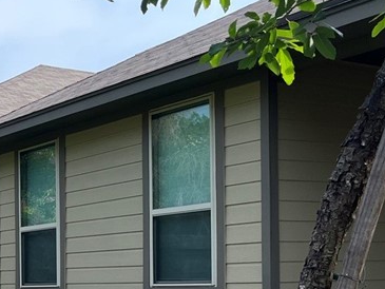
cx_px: -51
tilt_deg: +0.3
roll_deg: +0.8
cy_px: 281
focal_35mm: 73
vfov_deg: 19.7
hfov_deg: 24.6
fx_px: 812
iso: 50
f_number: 1.6
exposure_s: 1/1497
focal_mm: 5.1
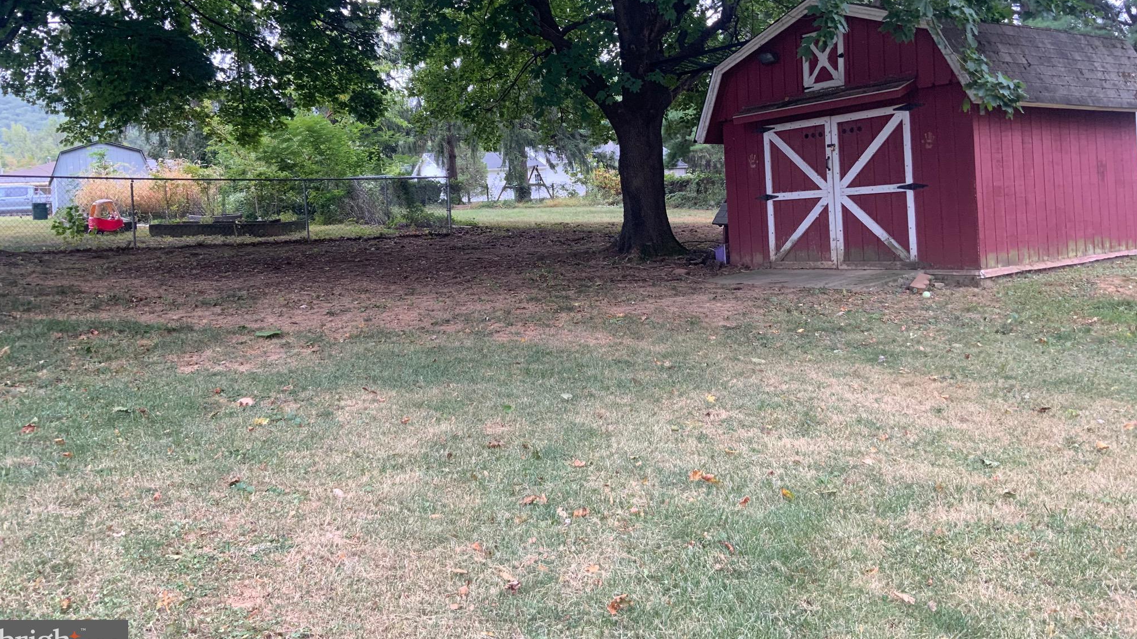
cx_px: 563
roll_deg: +3.4
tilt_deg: +0.3
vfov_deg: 36.4
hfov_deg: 61.0
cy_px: 234
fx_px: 965
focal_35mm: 32
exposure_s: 1/103
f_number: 1.8
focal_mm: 3
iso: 64
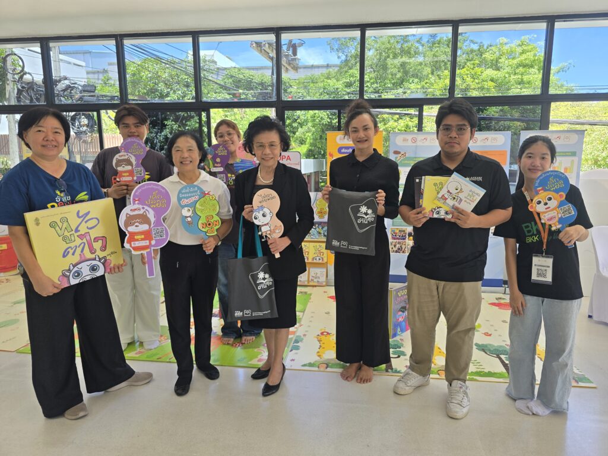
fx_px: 404
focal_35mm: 23
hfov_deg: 73.9
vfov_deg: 58.9
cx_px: 304
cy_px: 228
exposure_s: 1/100
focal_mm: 6.3
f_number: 1.7
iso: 50
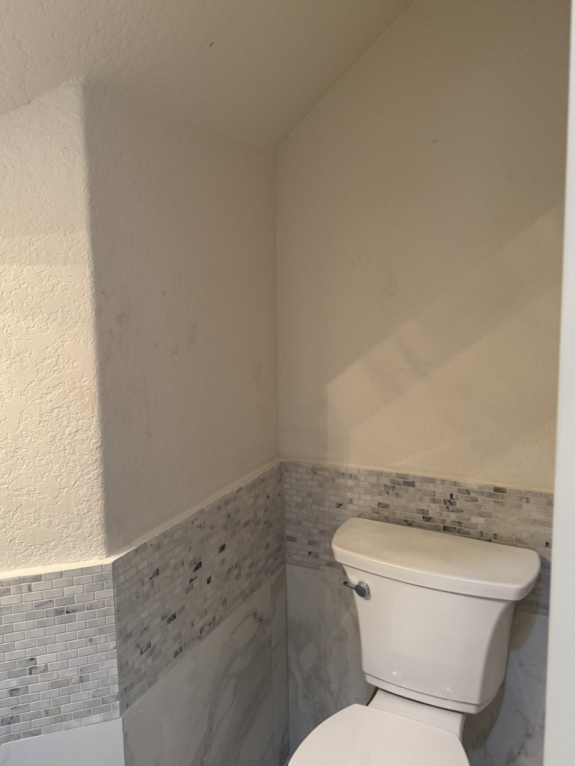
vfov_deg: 65.3
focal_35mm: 27
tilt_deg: -7.0
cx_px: 293
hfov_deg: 51.4
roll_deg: +0.7
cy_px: 364
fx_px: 598
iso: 160
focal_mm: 6.76
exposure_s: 1/60
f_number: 1.78
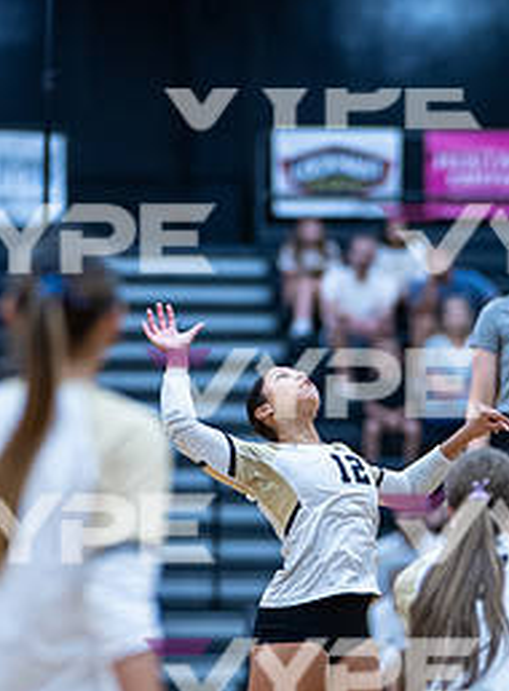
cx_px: 296
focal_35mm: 235
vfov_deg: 8.5
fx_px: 4662
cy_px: 449
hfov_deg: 6.2
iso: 1250
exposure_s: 1/1600
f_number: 1.2
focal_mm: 85
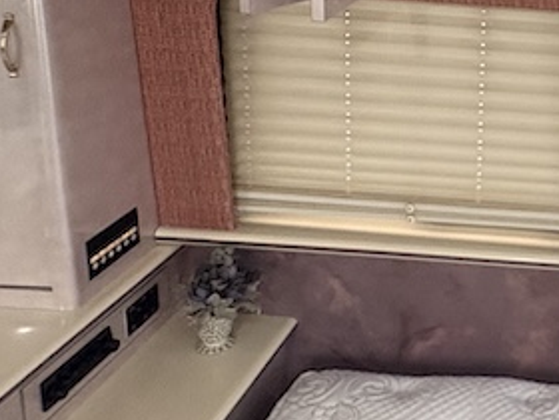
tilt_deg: -12.7
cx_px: 657
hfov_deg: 32.2
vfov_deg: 28.0
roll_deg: -2.1
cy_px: 42
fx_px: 807
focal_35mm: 50
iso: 500
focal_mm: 2.22
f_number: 2.2
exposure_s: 1/60
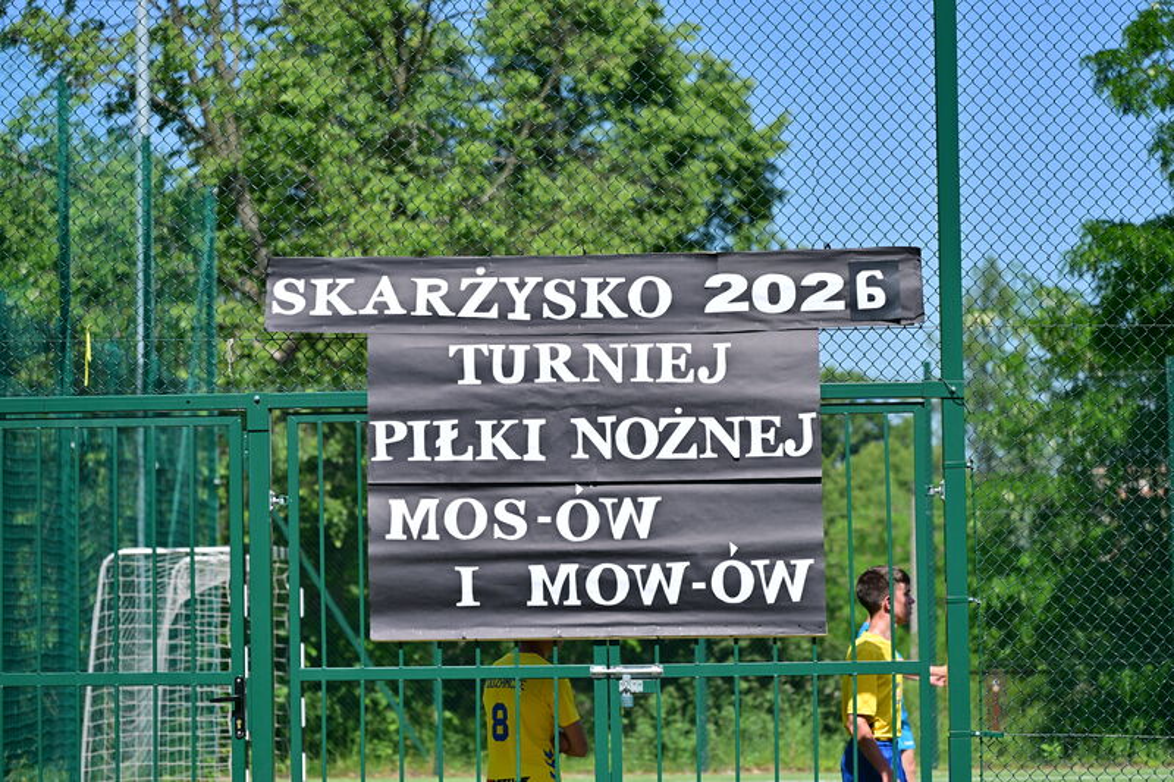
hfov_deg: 18.6
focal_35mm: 110
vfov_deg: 12.4
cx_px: 587
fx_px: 3586
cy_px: 391
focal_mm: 110
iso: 100
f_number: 4
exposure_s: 1/2000
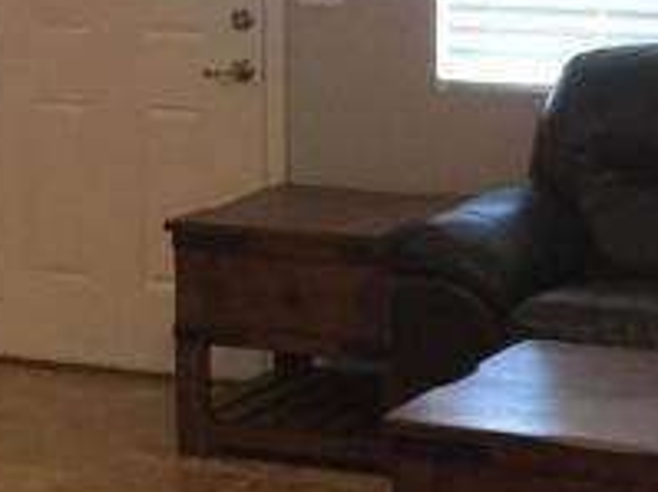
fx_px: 2831
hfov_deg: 13.1
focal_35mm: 149
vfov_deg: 9.9
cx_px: 3
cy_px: 59
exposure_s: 1/15
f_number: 2.2
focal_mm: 4.15
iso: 125
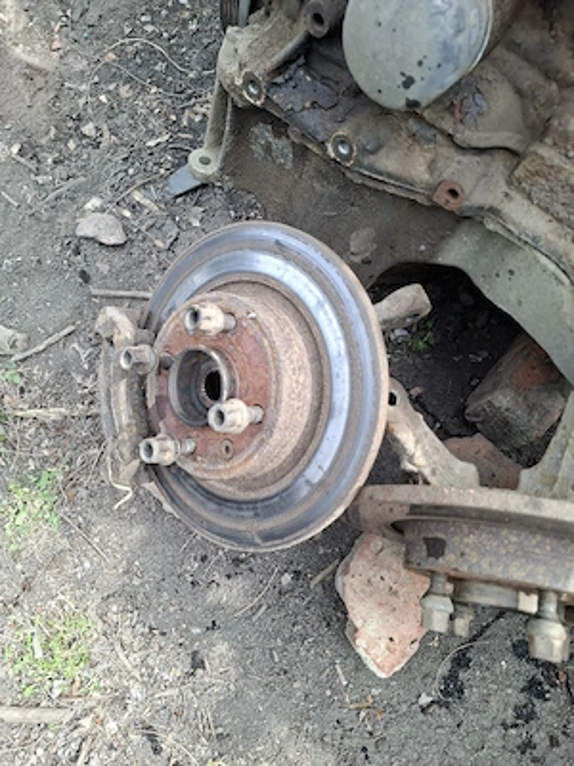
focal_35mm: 23
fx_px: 509
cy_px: 383
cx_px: 287
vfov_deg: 73.9
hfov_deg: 58.9
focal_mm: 5.54
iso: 50
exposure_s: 1/175
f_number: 1.8
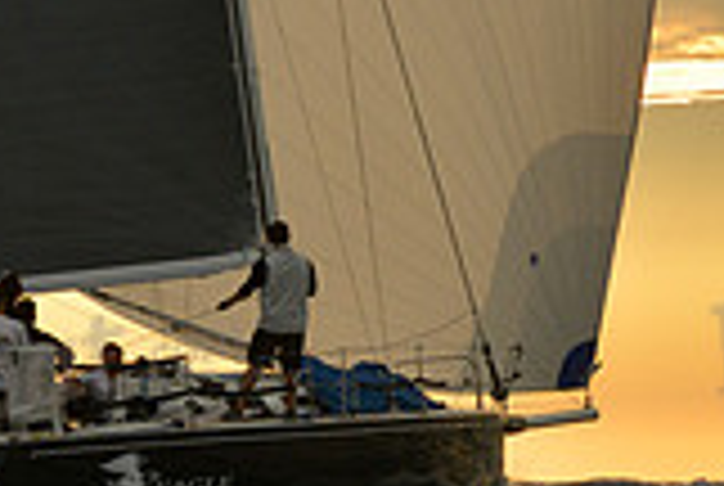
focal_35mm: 252
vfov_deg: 5.5
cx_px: 481
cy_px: 106
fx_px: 5077
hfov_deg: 8.2
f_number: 13
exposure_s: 1/500
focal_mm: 70
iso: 800
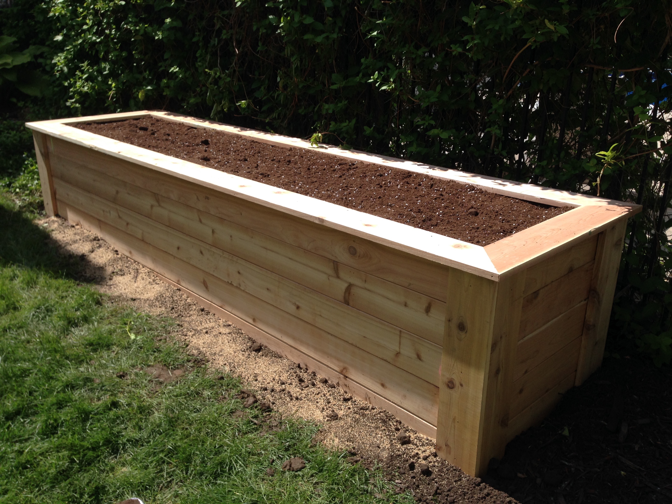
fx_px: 641
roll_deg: -1.3
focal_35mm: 33
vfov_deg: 42.9
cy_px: 252
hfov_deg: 55.4
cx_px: 336
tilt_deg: -26.7
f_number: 2.4
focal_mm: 4.12
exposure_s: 1/1130
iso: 50
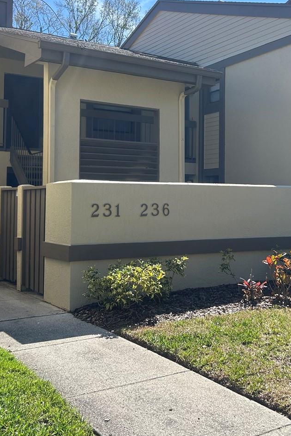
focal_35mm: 46
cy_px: 179
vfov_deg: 42.6
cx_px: 177
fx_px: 558
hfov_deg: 29.1
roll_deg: -0.3
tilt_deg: +3.7
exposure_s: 1/2457
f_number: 1.5
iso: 50
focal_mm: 5.7
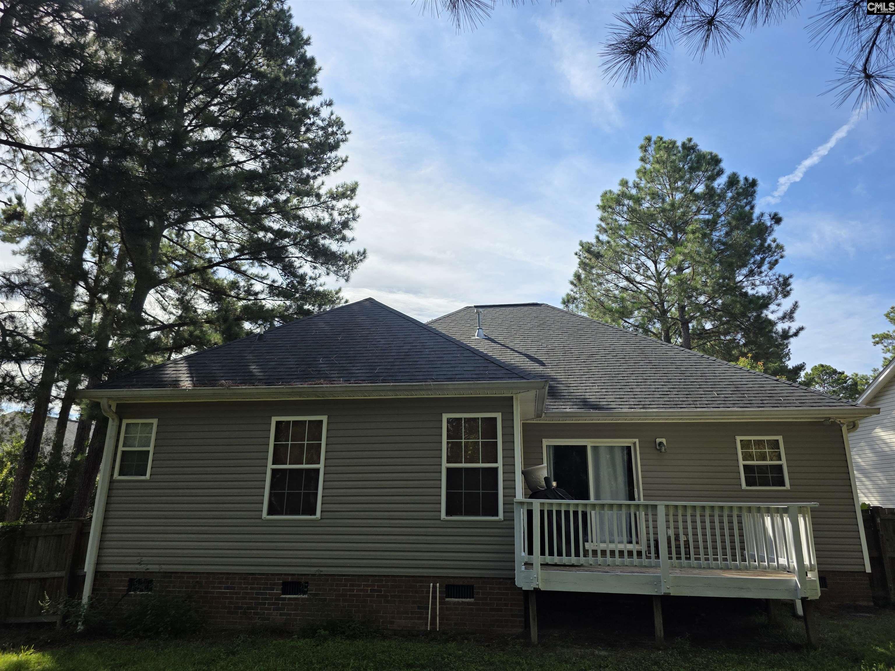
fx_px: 595
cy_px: 336
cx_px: 448
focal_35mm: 23
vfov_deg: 58.9
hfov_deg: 73.9
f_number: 1.7
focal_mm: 6.3
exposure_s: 1/7626
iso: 80
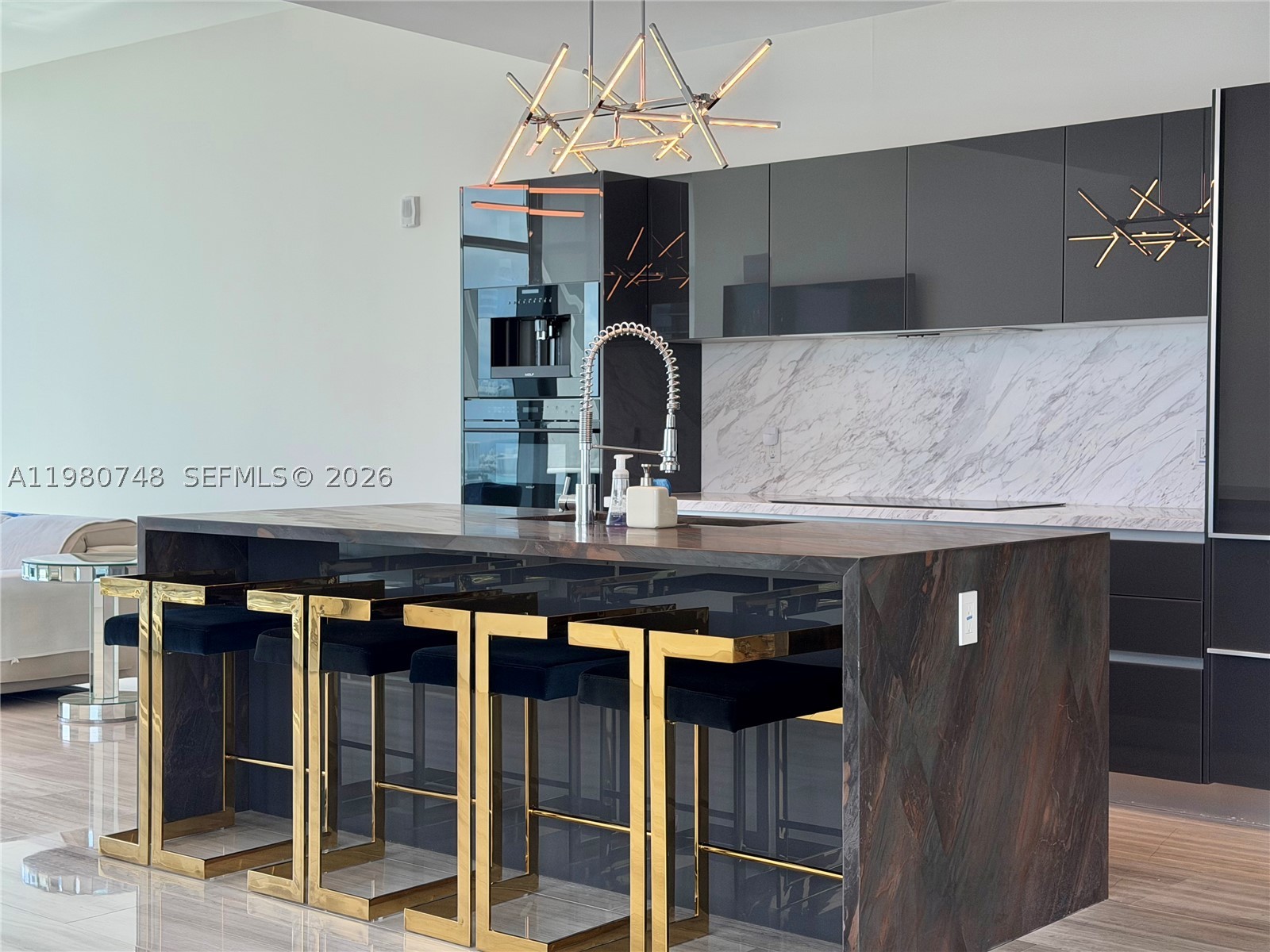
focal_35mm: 48
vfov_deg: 30.3
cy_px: 476
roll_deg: +0.5
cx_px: 635
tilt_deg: -2.2
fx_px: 1761
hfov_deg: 39.7
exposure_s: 1/330
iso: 64
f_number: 1.78
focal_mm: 6.76
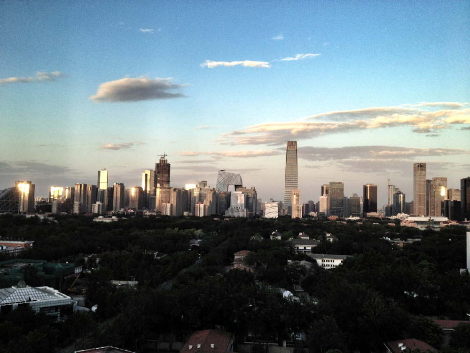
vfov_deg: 40.7
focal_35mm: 35
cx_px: 235
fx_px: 475
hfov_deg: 52.6
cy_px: 176
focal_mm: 4.28
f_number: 2.4
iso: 64
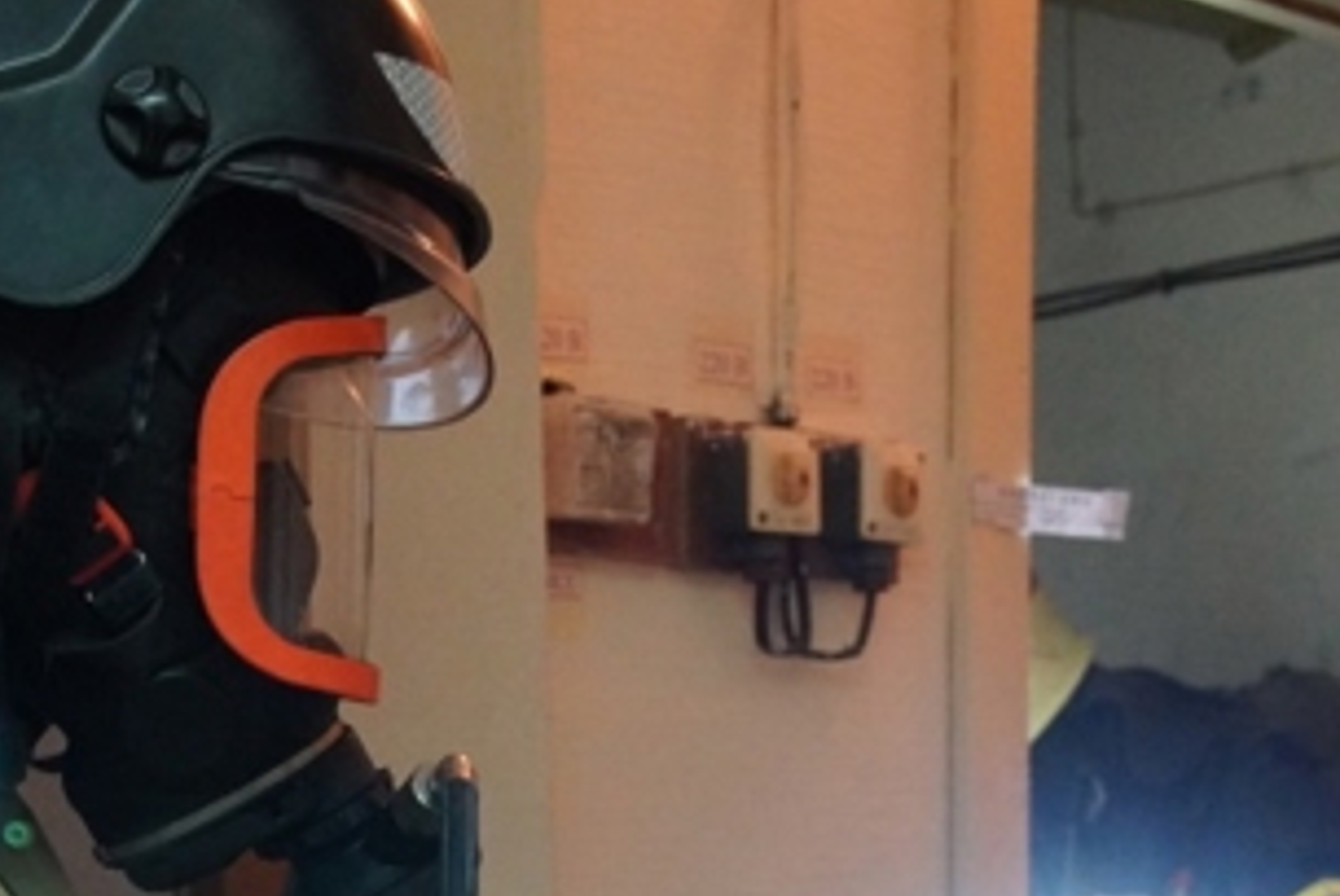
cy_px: 927
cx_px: 499
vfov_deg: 16.5
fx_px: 3018
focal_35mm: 81
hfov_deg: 25.0
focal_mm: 22
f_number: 4
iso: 6400
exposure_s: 1/80
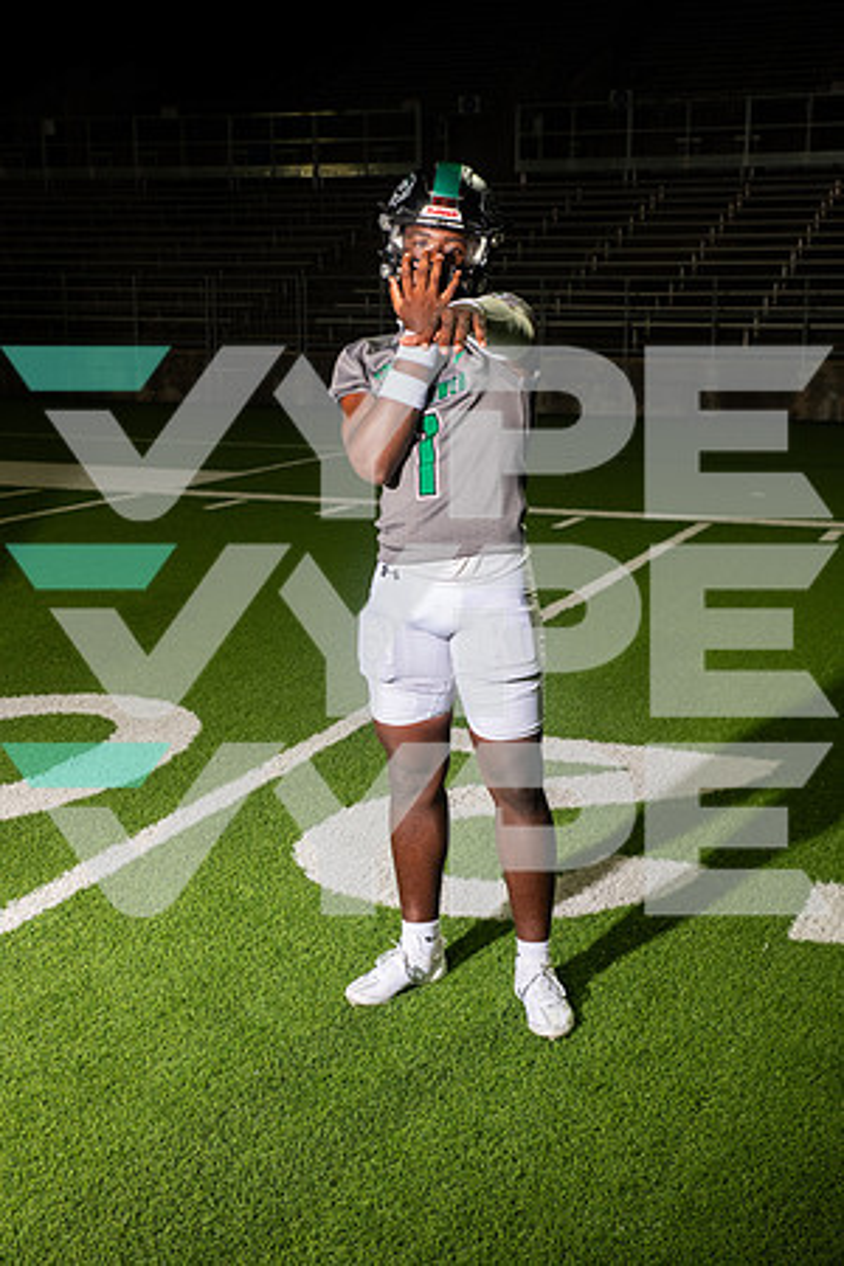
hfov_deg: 27.0
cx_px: 422
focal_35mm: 50
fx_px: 1758
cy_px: 633
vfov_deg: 39.6
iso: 1000
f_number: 7.1
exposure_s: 1/400
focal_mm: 50
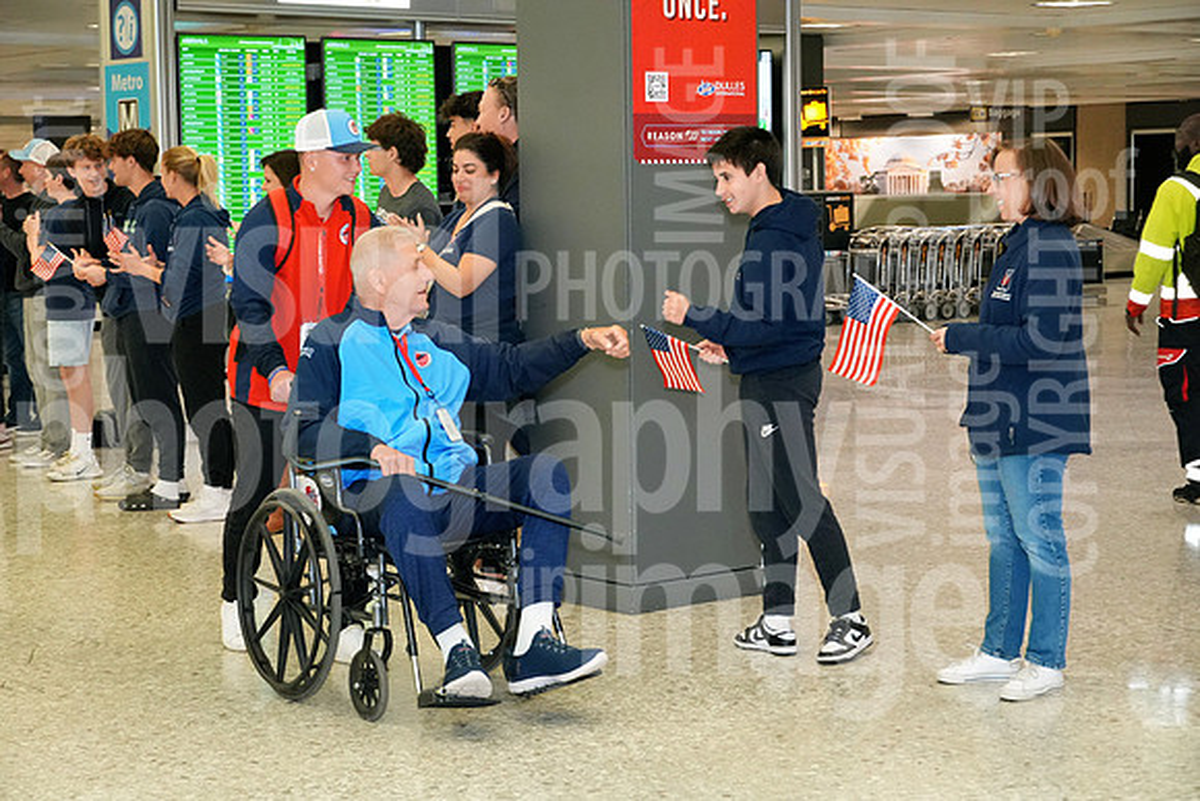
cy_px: 400
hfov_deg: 28.6
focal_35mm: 70
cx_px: 600
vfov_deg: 19.3
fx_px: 2350
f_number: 5.6
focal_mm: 47
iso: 4000
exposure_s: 1/100
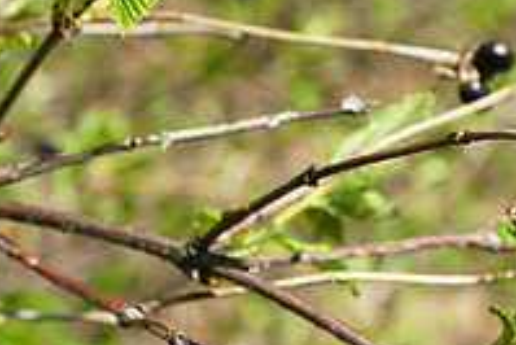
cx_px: 420
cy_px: 240
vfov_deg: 10.5
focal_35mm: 131
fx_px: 1879
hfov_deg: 15.5
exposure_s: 1/200
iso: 200
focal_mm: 30
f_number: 6.3
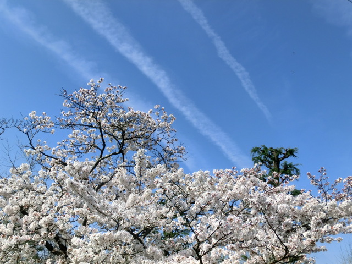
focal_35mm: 44
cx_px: 176
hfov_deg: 42.9
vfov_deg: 32.9
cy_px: 132
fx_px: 447
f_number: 4.2
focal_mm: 7.87
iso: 80
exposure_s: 1/1000
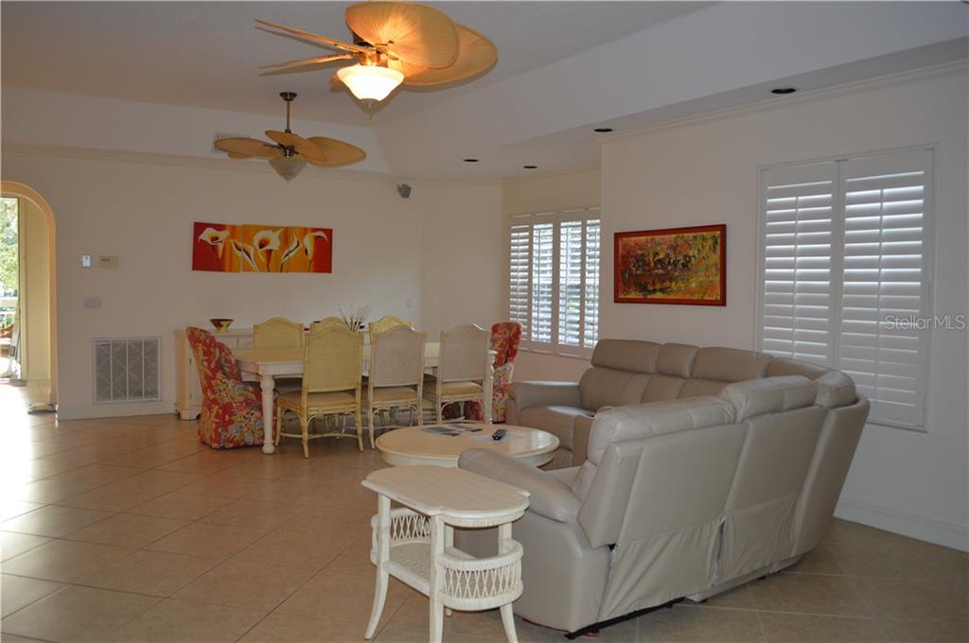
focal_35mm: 27
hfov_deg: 67.4
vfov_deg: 47.8
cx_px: 484
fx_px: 726
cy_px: 322
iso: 400
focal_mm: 18
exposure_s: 1/60
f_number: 3.5
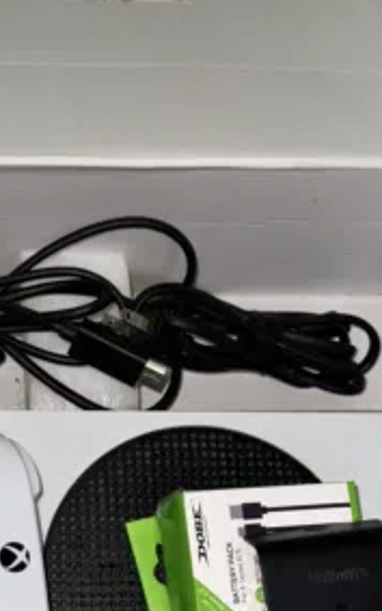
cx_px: 97
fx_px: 1199
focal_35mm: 72
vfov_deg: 28.3
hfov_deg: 18.0
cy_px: 430
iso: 64
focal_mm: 6.86
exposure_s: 1/33
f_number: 1.78
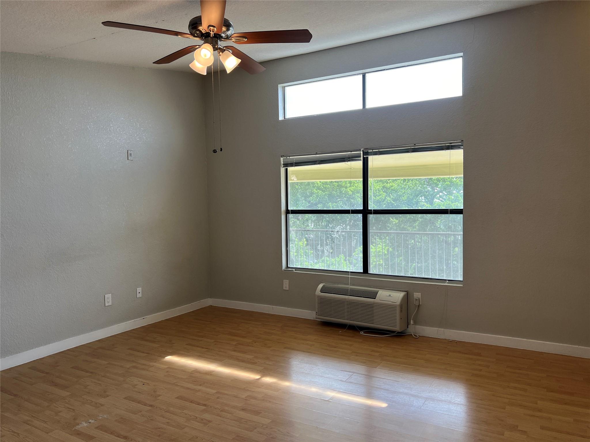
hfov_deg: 67.3
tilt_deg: -2.9
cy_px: 221
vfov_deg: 53.1
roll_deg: +1.3
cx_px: 295
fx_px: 443
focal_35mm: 26
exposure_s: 1/251
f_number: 1.5
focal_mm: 5.7
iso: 40
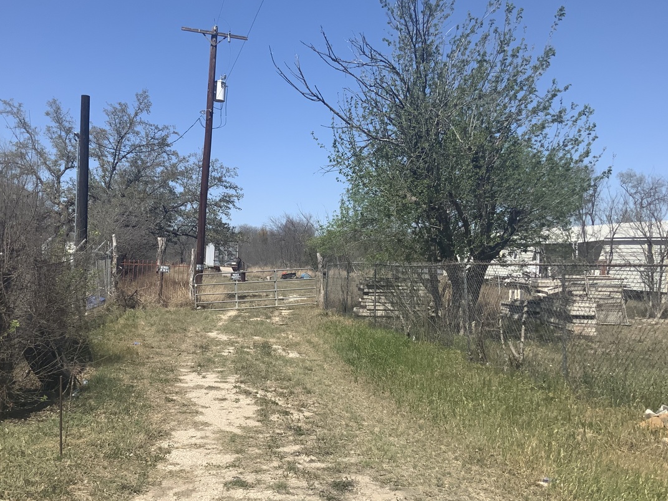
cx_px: 284
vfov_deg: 36.8
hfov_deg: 47.7
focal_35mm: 39
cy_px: 265
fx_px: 753
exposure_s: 1/2427
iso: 16
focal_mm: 3
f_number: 1.8
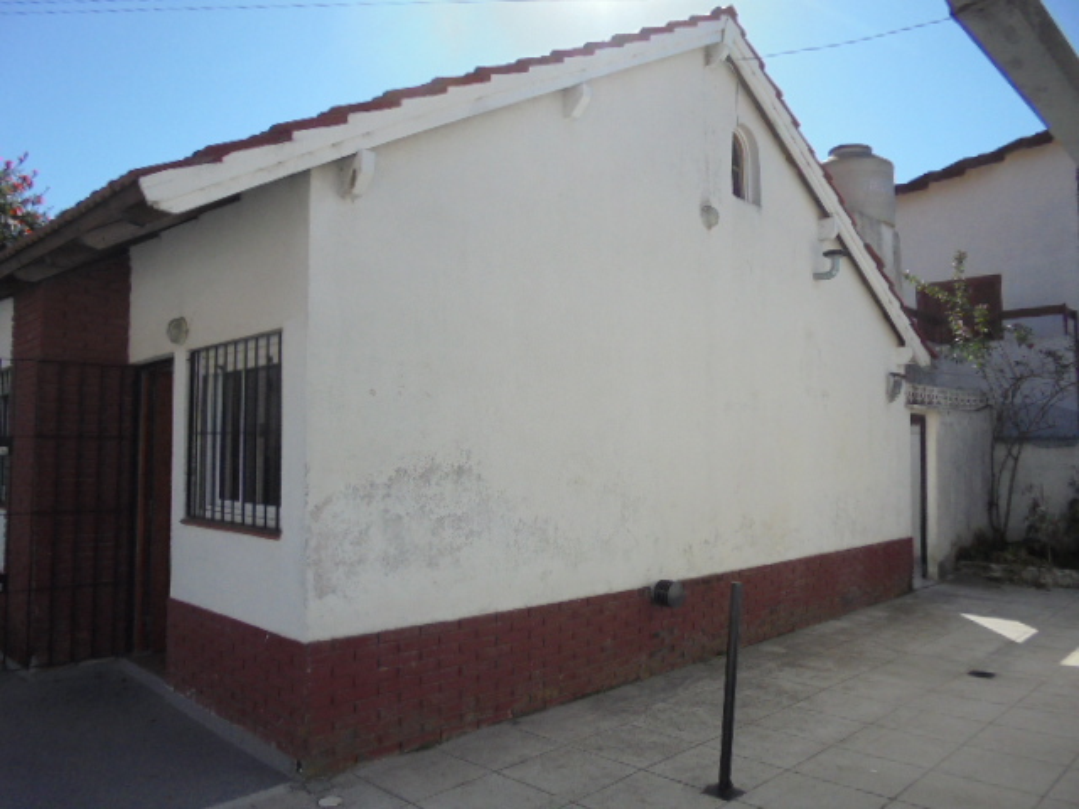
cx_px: 540
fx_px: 810
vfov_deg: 53.1
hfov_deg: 67.3
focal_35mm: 26
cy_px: 404
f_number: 11.5
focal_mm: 4.6
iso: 160
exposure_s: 1/250
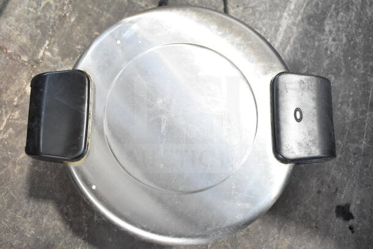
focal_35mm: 34
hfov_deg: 55.1
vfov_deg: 38.4
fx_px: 358
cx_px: 186
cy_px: 124
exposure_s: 1/100
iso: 1600
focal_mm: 23
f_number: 5
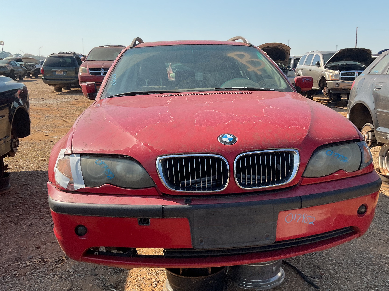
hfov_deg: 52.5
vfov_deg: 40.7
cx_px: 221
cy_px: 157
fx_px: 393
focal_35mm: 35
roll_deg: +1.5
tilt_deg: -12.2
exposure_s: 1/1098
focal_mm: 3
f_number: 1.8
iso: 16
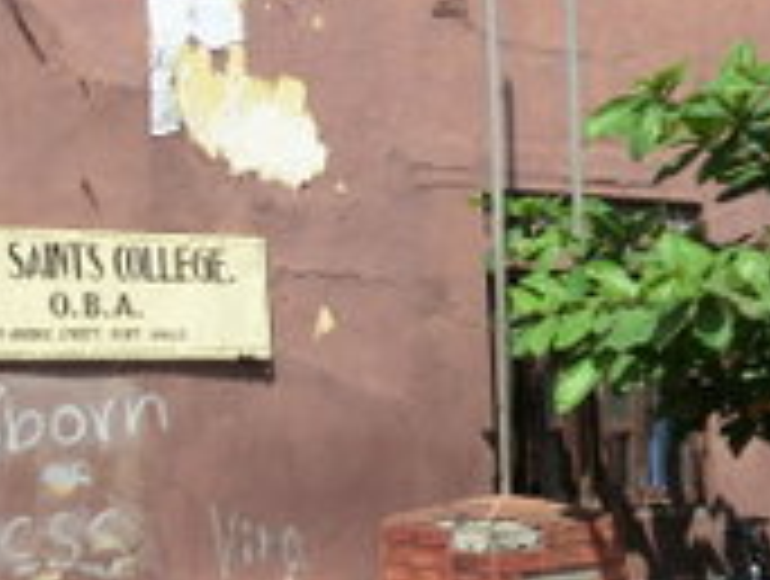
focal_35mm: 56
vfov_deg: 26.0
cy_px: 396
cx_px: 72
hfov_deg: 32.5
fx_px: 1248
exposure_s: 1/200
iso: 80
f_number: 7.5
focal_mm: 4.3
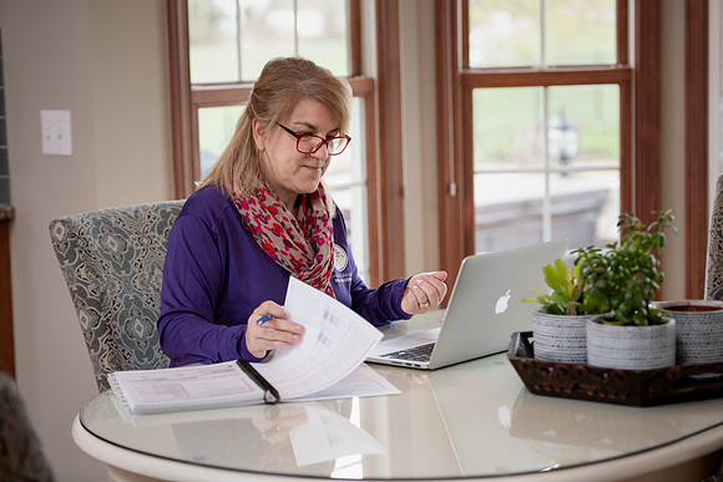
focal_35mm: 90
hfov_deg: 22.6
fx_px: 1808
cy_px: 241
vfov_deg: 15.2
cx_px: 362
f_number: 3.2
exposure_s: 1/200
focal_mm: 90
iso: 500
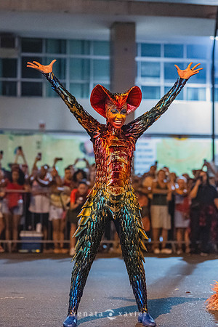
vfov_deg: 26.4
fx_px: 697
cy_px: 160
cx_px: 86
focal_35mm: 77
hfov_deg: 17.7
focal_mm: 50
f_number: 1.4
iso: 6400
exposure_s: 1/320
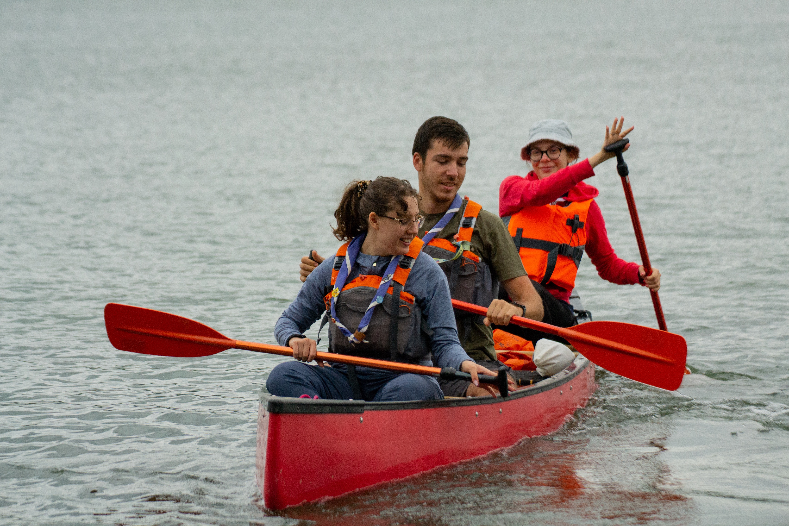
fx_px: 4109
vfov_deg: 7.3
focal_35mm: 188
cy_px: 263
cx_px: 394
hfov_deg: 11.0
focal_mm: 125
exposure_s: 1/2000
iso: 1600
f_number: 4.5
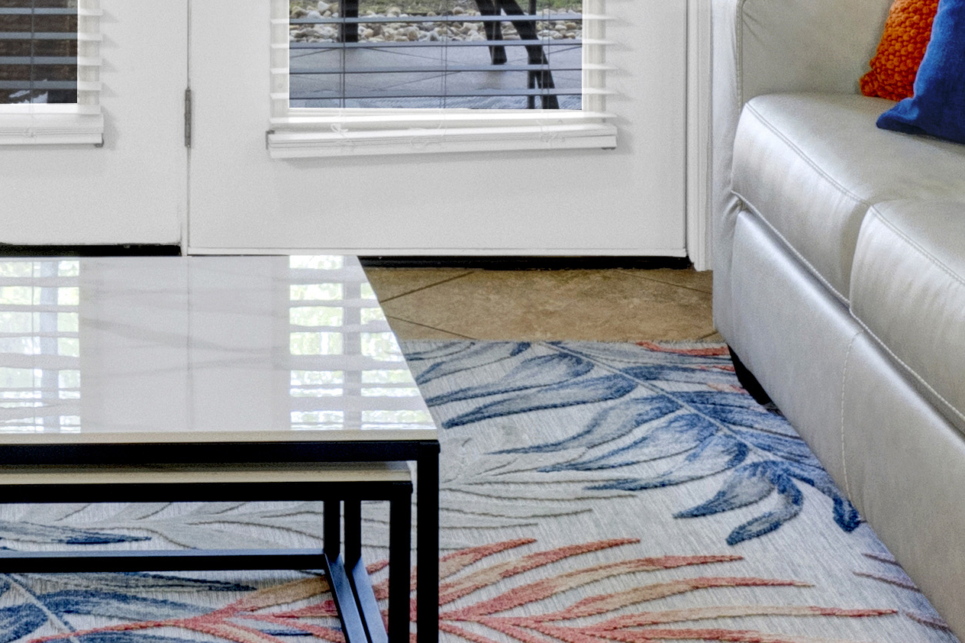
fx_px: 2626
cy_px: -453
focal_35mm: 98
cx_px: 106
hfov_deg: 20.4
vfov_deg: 12.9
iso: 400
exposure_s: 1/4
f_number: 11
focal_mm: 15
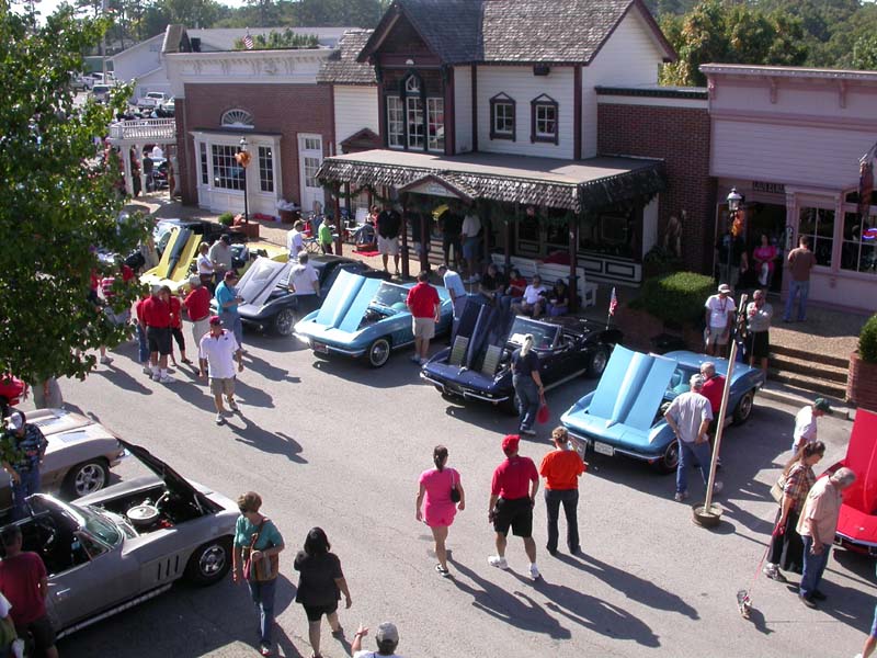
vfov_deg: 37.7
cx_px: 438
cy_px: 329
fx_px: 963
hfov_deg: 49.0
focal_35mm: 38
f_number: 6
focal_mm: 7.85
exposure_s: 1/264
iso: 100
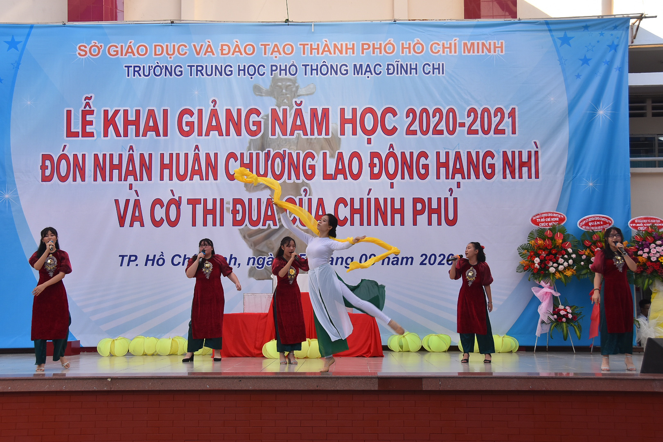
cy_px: 221
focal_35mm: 46
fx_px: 856
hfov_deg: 42.3
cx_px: 332
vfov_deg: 28.9
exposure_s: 1/250
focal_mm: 31
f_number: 5.6
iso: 200
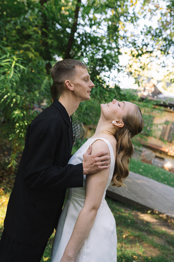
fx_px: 254
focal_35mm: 35
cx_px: 87
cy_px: 131
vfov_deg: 54.4
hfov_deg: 37.9
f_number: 2.5
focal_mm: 35
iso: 400
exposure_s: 1/200
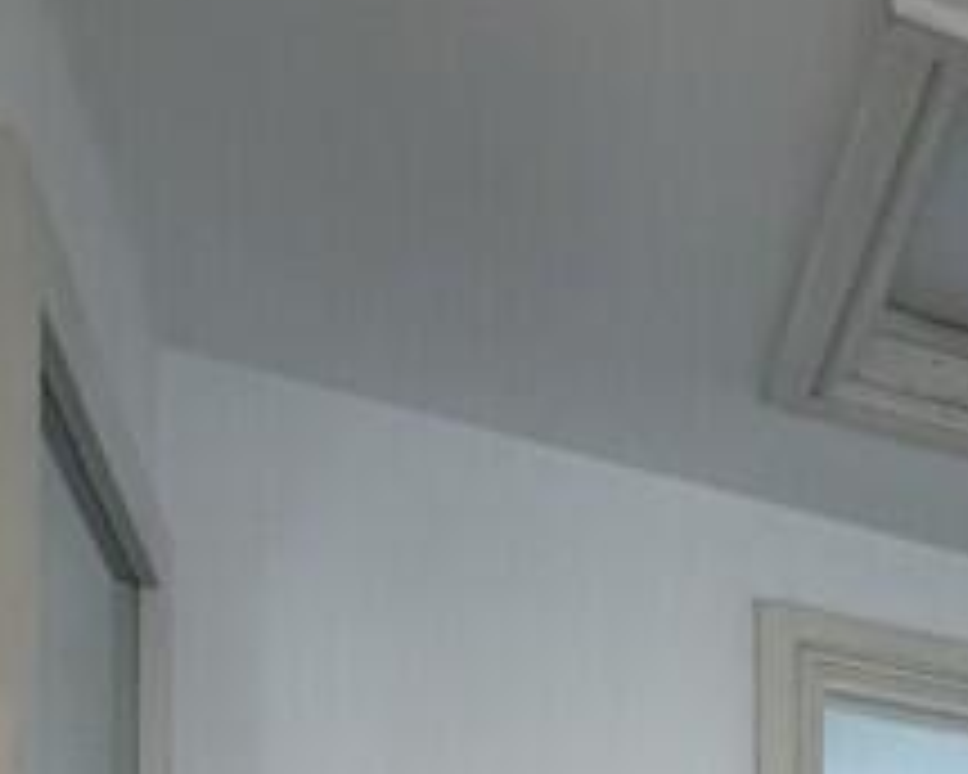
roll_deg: +0.1
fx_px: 1862
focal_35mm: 65
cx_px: 1688
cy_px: 1368
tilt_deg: -0.4
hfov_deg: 21.0
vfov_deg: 18.6
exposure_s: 1/50
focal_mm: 2.22
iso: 500
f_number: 2.2
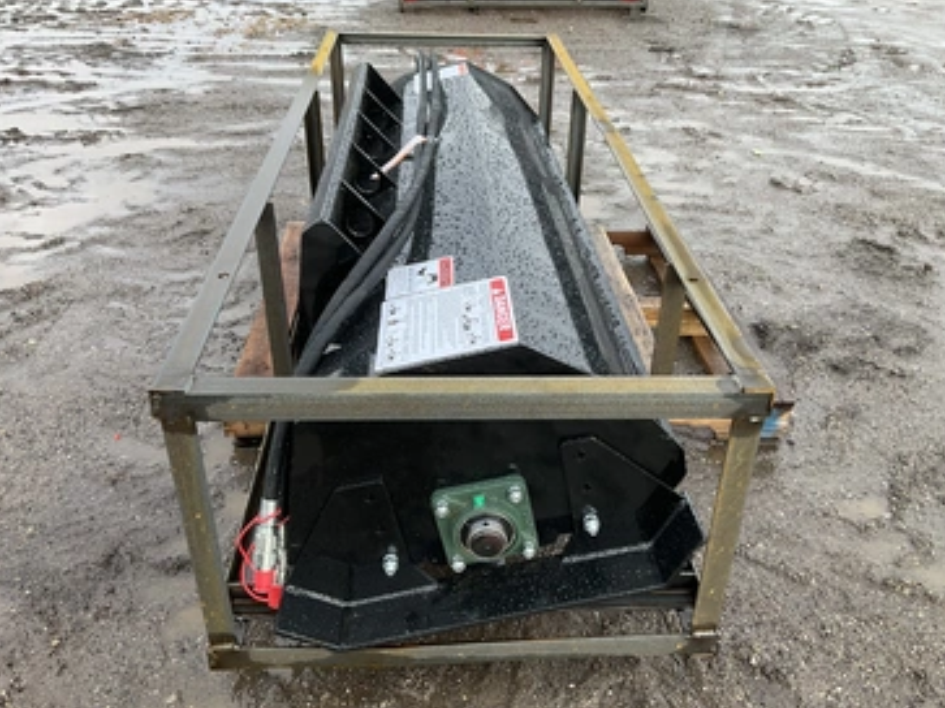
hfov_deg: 56.8
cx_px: 484
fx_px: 873
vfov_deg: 44.1
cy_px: 357
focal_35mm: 32
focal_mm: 3
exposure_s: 1/140
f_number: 1.8
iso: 20
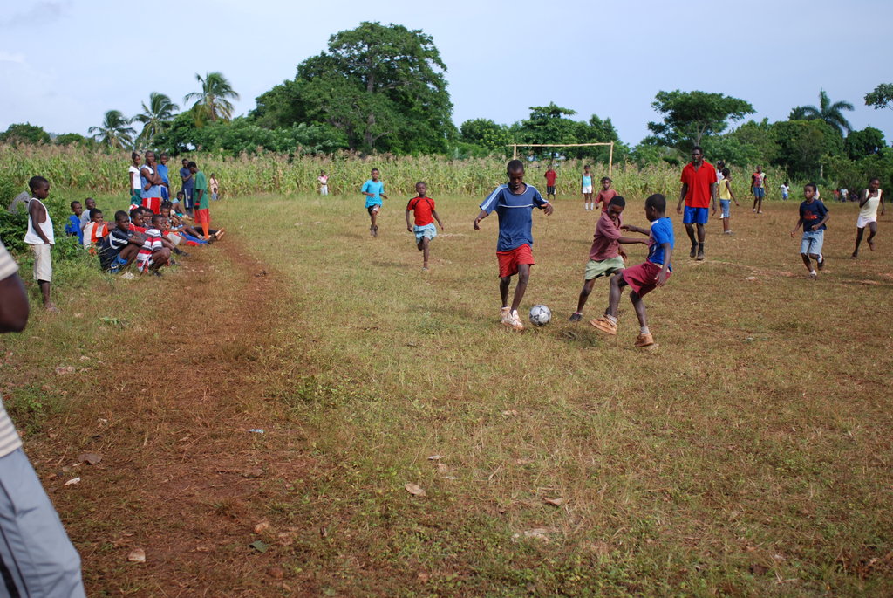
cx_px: 446
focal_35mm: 42
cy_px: 299
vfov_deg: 32.0
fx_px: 1043
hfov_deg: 46.4
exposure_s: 1/800
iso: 100
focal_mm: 28
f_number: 2.8
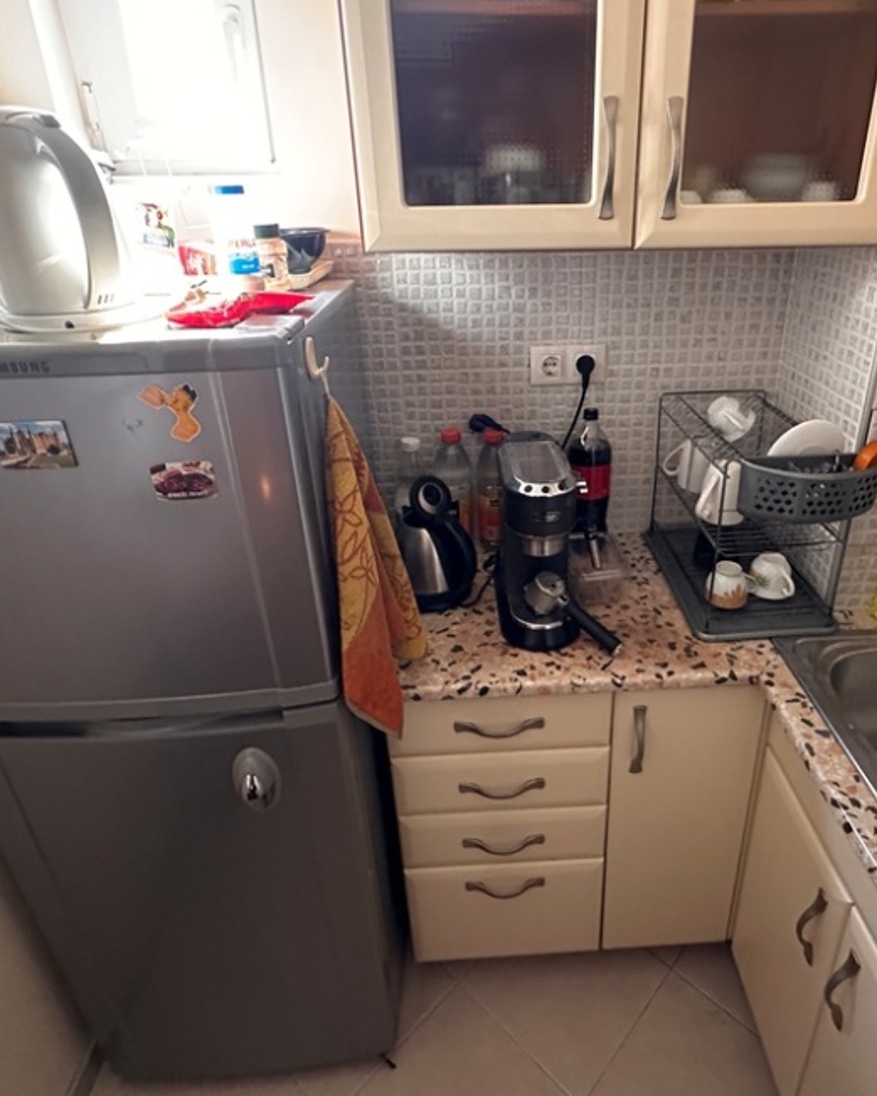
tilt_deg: -22.3
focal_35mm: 21
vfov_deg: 77.4
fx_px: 681
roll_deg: +0.9
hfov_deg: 65.1
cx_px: 515
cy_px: 493
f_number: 2.2
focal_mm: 2.22
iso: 500
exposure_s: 1/50
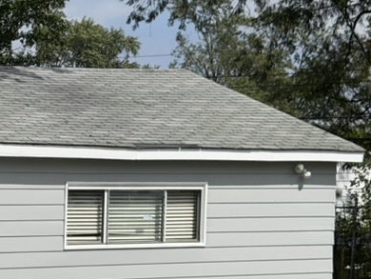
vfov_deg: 11.6
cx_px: -83
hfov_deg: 15.1
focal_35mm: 126
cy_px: 306
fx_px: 1351
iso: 64
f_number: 1.78
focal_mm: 6.76
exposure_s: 1/9901
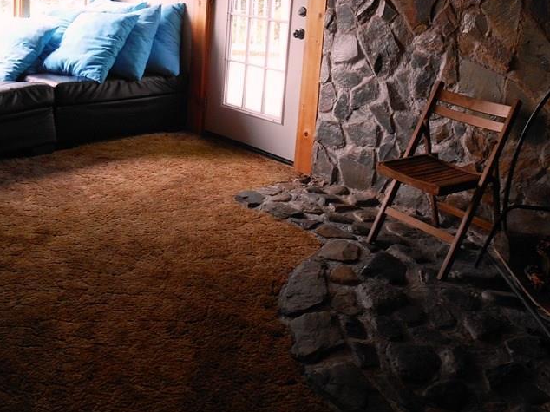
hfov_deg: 44.8
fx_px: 667
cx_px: 274
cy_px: 84
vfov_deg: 33.4
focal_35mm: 42
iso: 100
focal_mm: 4.7
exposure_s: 1/30
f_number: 3.4
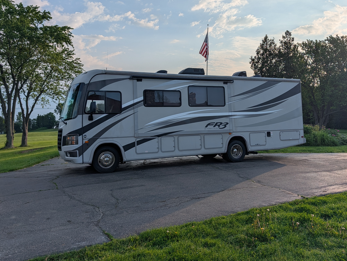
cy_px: 109
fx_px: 291
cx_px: 181
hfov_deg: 61.6
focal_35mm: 29
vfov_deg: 48.0
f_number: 1.68
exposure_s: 1/2132
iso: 17
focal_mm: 6.9
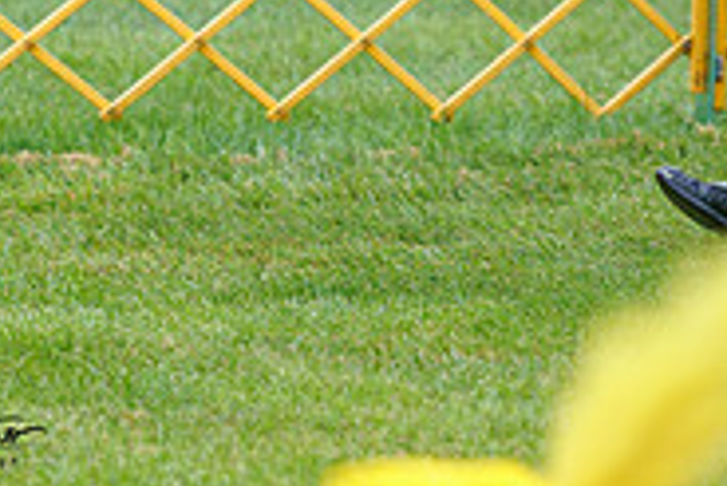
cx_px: 932
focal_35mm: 590
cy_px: -231
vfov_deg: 2.3
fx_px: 11924
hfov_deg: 3.5
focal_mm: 187
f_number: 2.8
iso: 640
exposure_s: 1/640
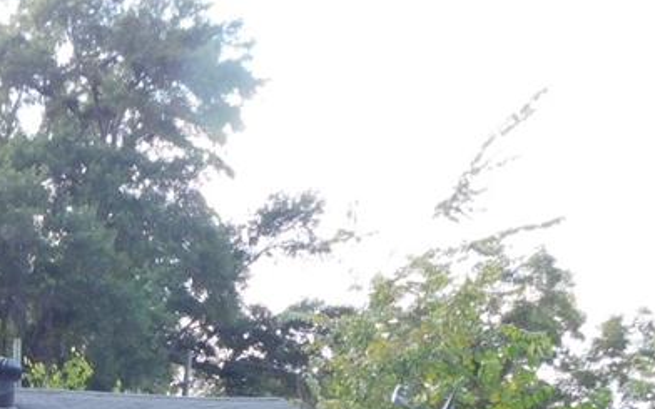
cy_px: 614
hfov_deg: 23.0
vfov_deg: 14.6
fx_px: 1482
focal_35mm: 83
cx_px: -114
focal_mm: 5.3
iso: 125
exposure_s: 1/80
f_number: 3.2
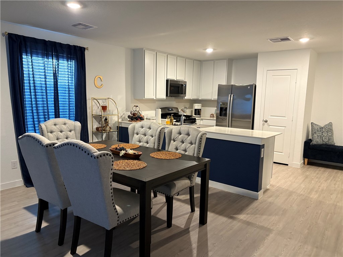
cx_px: 172
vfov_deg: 53.1
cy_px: 128
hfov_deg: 67.3
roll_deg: -1.0
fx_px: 258
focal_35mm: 26
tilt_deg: -6.5
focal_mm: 5.96
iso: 320
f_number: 1.6
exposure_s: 1/60
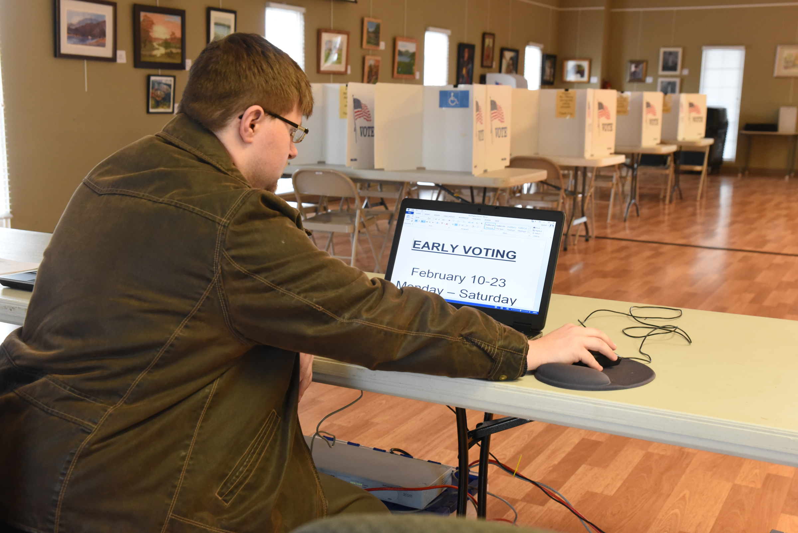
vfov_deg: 30.5
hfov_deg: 44.5
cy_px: 266
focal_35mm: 44
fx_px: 976
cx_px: 399
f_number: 7.1
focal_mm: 44
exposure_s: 1/100
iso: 3200
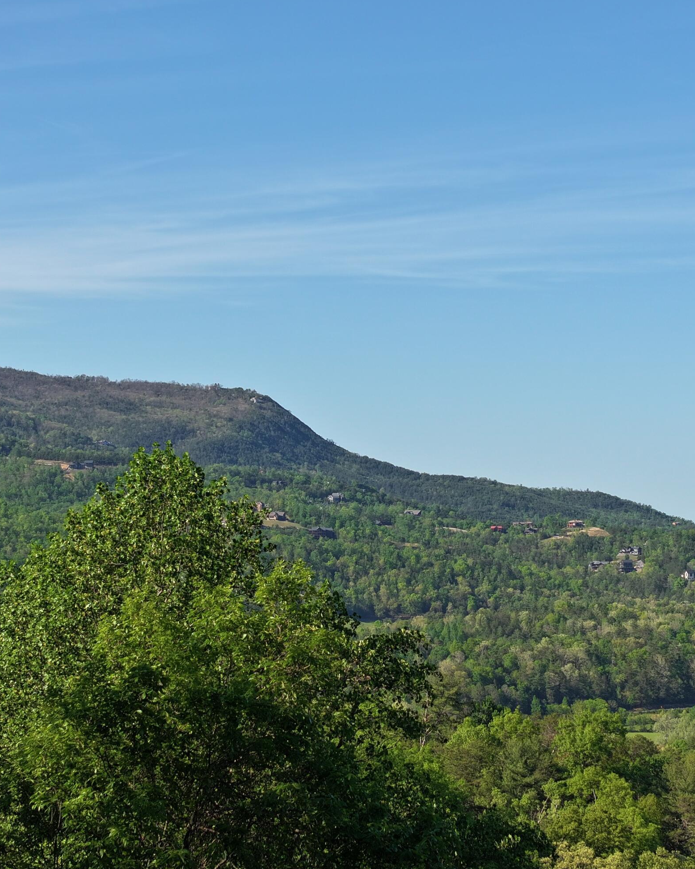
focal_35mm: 104
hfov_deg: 14.8
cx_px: 409
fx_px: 2674
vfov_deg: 18.4
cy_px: 477
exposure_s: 1/1000
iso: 100
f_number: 2.8
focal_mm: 19.35
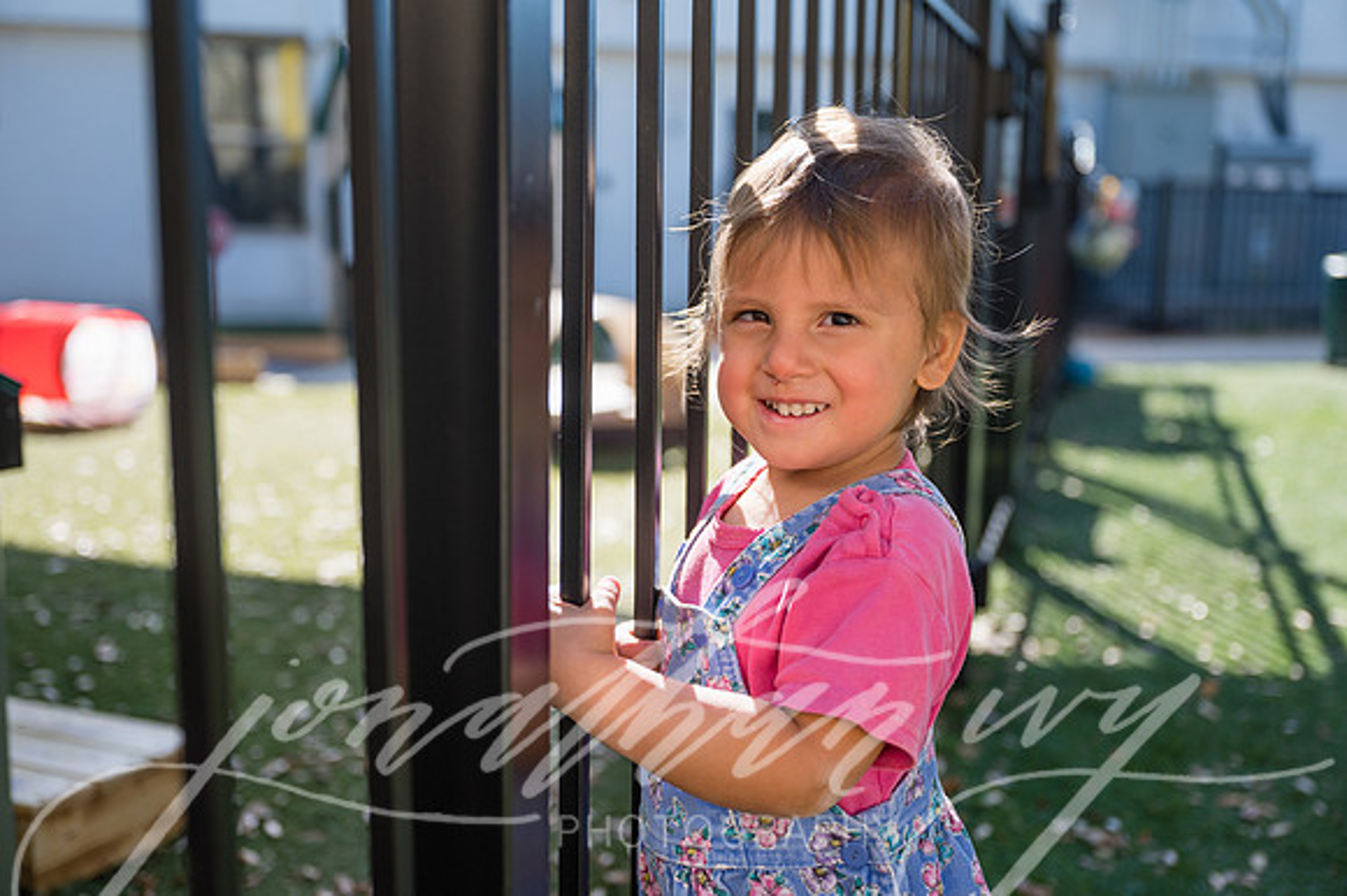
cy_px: 448
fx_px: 1510
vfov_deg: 33.1
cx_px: 674
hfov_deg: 48.1
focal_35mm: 40
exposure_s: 1/1600
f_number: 2.8
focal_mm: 39
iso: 160
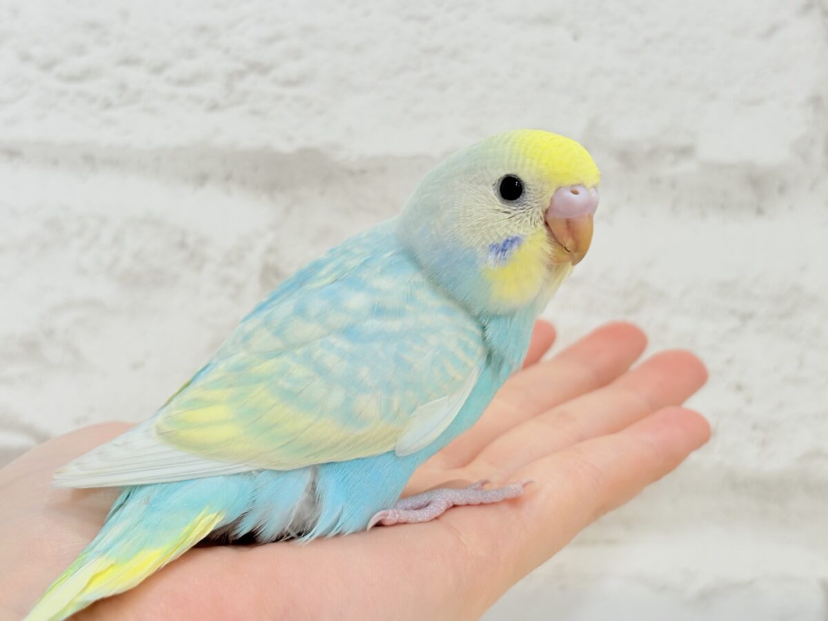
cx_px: 414
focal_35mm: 52
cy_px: 310
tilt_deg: -1.2
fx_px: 1244
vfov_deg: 28.0
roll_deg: -1.7
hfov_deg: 36.8
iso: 64
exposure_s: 1/100
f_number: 1.6
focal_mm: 5.96
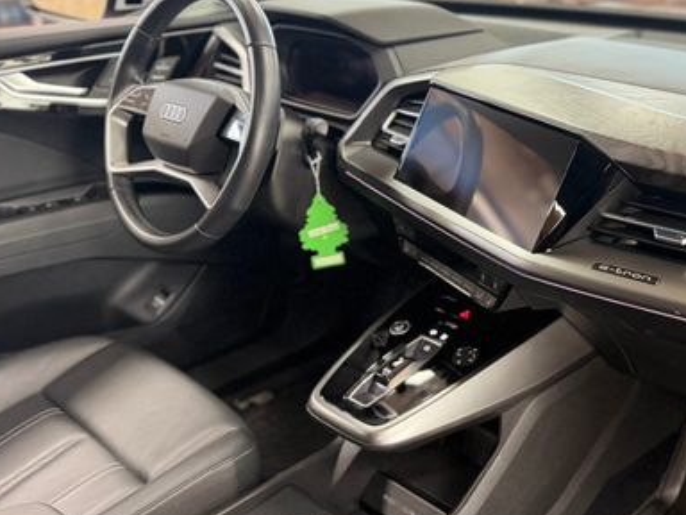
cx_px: 523
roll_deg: +0.6
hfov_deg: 45.0
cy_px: 284
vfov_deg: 35.9
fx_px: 793
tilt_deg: -25.9
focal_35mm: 40
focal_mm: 6.76
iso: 400
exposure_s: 1/60
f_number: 1.78
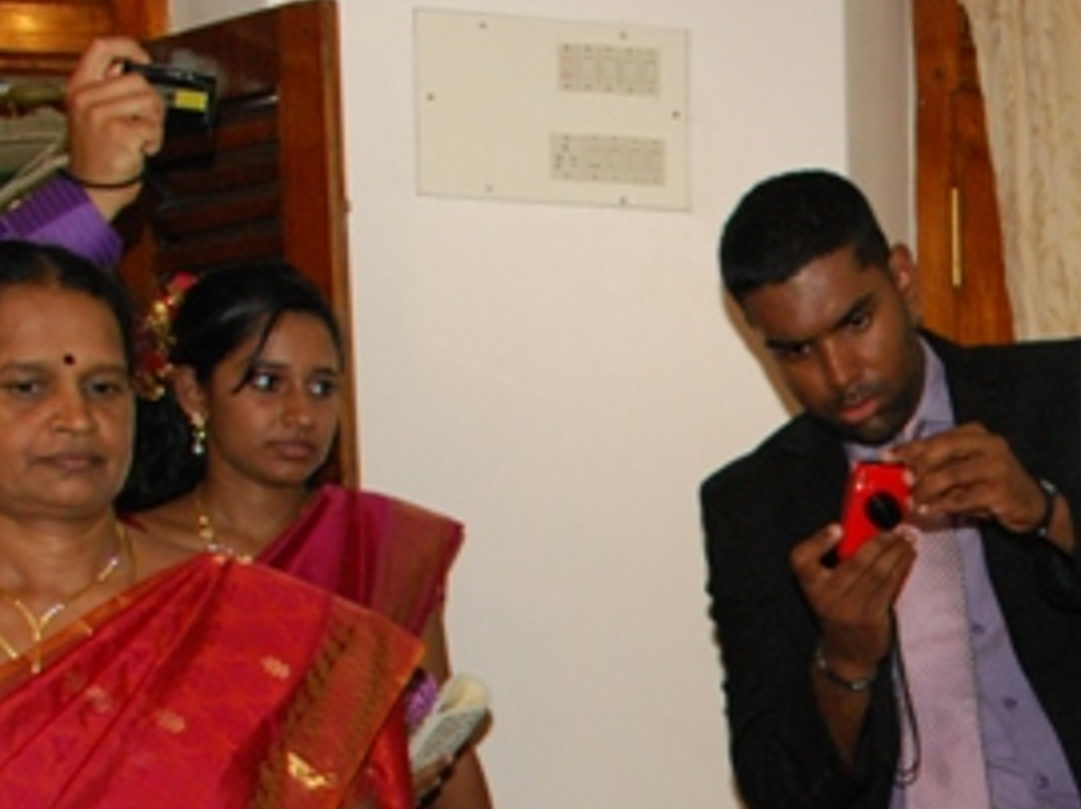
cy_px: 985
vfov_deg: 19.2
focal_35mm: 72
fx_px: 2246
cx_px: 1283
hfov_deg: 24.6
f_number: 7.1
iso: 800
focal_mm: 18
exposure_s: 1/60
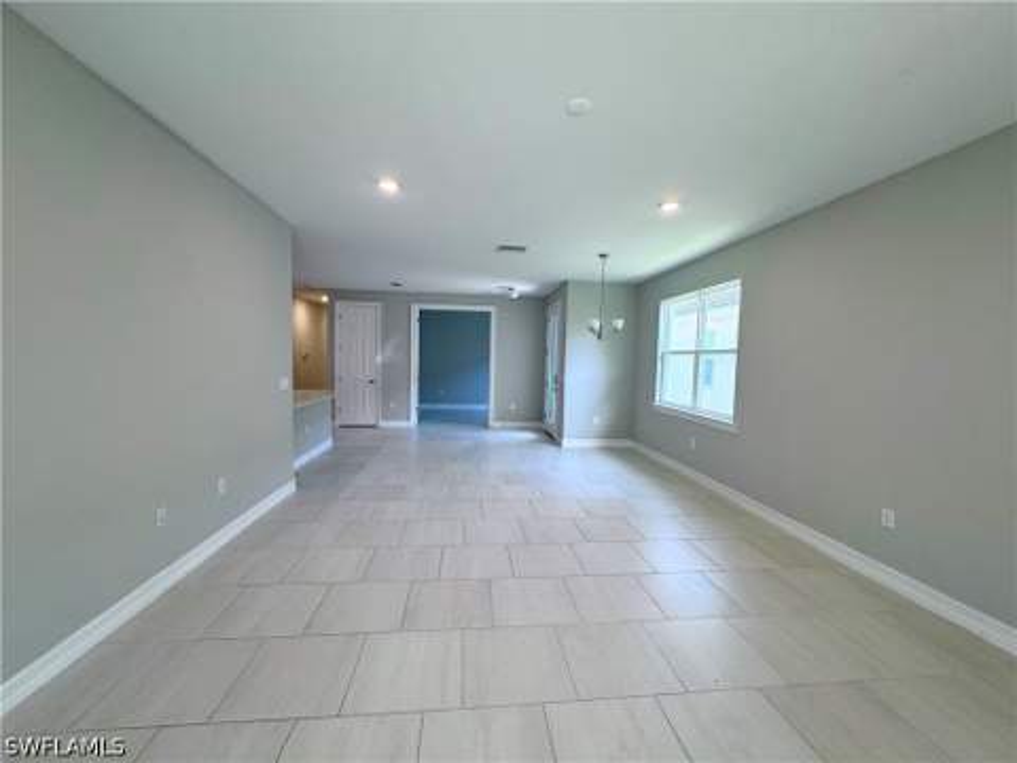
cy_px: 382
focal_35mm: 14
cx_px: 508
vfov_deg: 85.7
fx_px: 411
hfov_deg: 102.1
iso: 125
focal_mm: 2.22
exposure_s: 1/120
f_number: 2.2
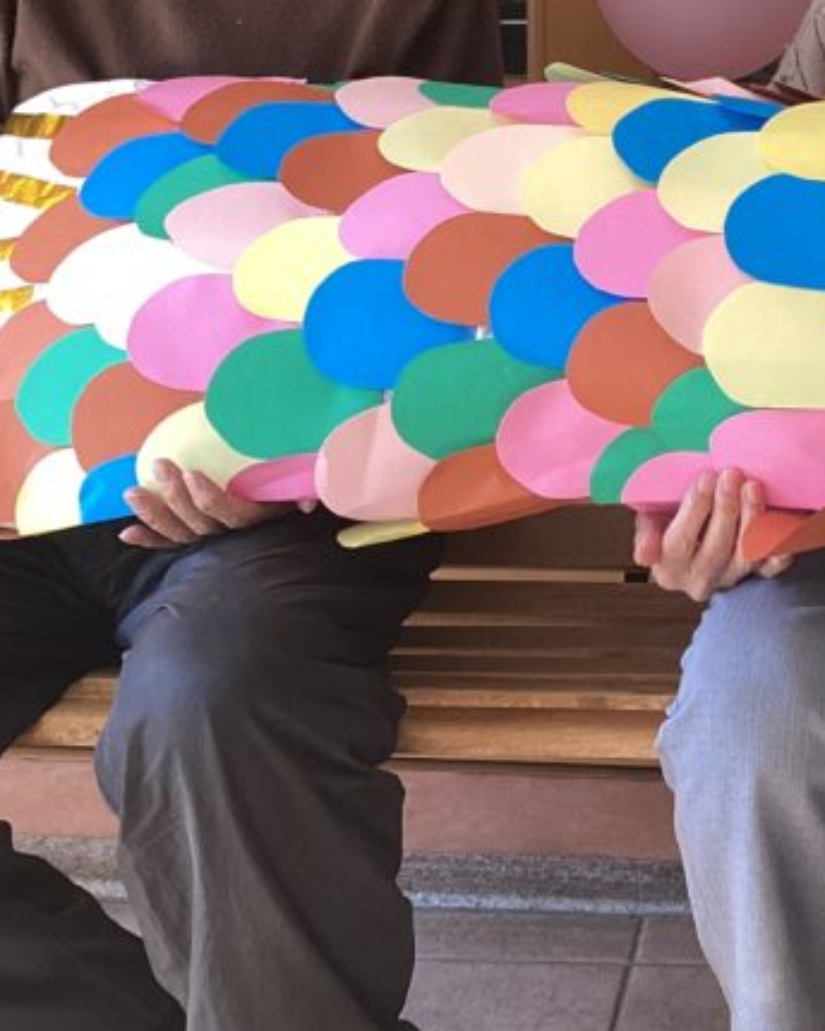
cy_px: 254
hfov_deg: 20.6
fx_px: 2198
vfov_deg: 26.1
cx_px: 820
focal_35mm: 72
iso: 64
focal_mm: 3.3
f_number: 2.4
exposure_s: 1/100
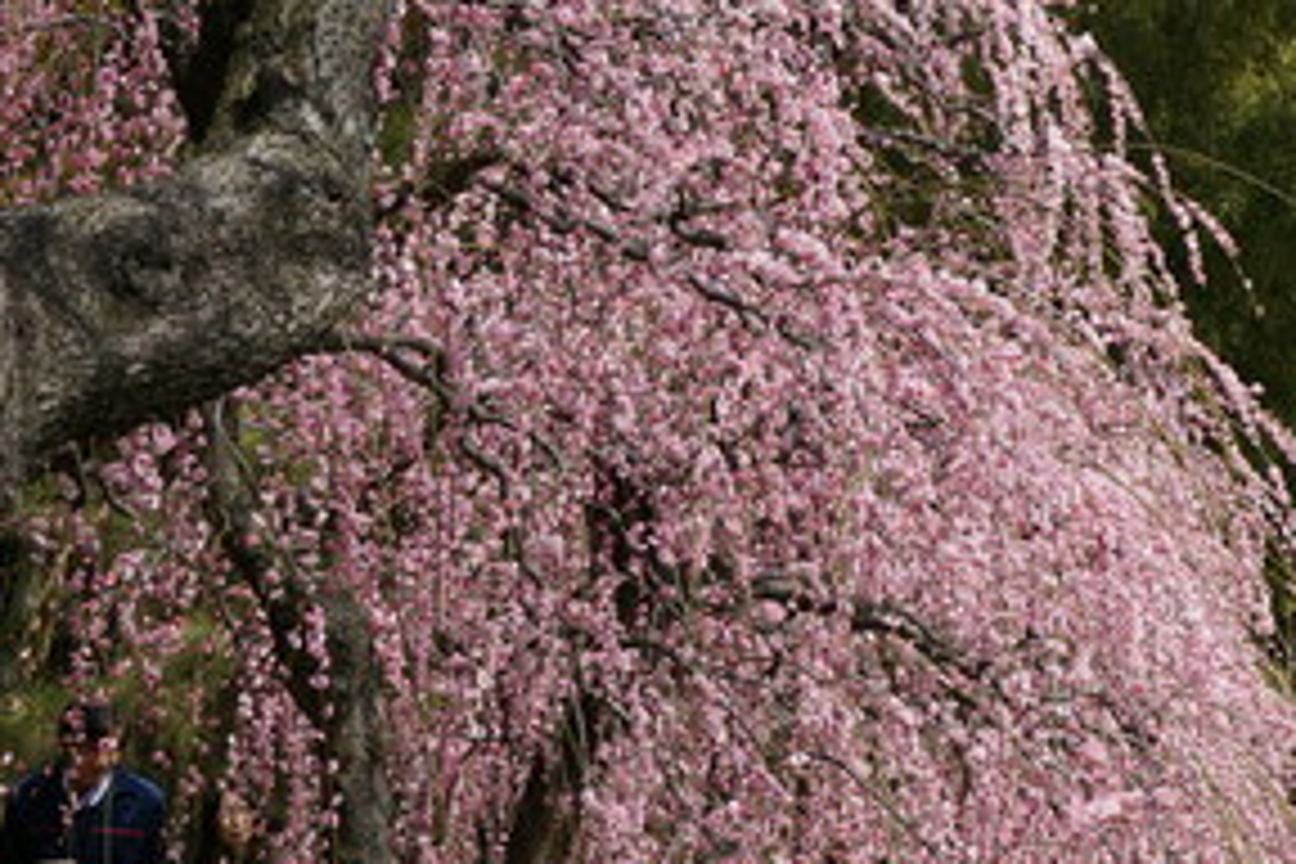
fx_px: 5616
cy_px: 533
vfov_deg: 8.8
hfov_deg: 13.1
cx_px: 1062
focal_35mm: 156
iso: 100
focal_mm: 50
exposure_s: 1/200
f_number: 9
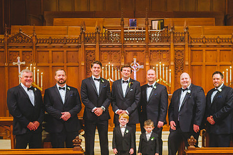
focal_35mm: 50
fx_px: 323
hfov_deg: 39.4
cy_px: 120
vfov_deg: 26.6
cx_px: 143
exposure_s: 1/100
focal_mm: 32
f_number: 4
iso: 2500
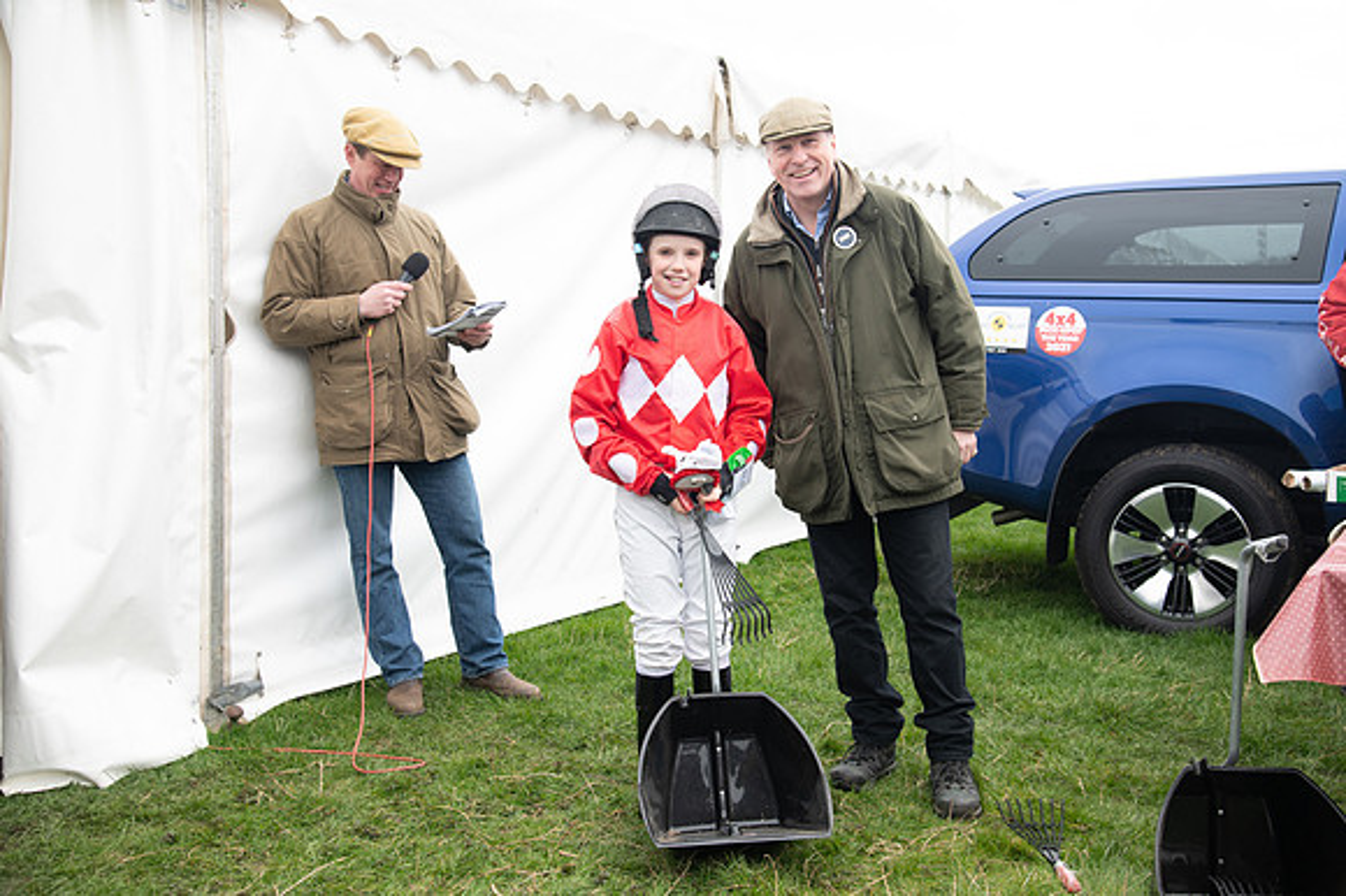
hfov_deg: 50.7
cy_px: 448
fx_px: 1420
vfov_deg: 35.0
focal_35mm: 38
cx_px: 673
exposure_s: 1/125
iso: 200
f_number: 5
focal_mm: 38
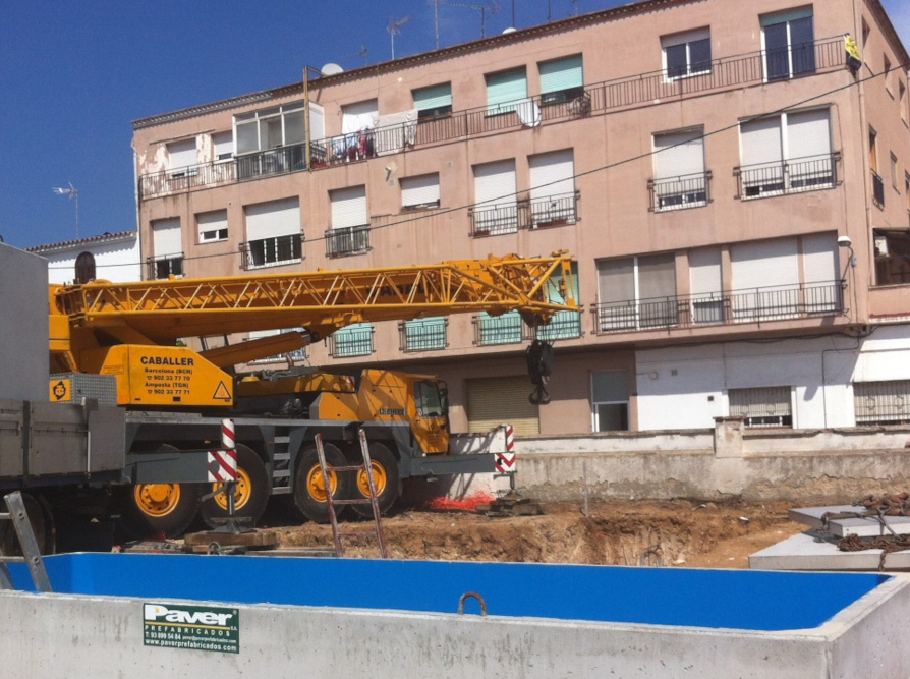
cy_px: 414
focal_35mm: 47
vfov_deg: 30.7
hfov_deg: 40.3
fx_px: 1233
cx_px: 368
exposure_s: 1/2514
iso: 80
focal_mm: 3.85
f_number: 2.8
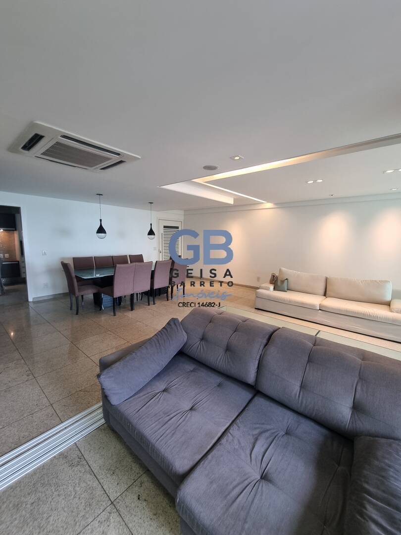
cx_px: 200
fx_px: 201
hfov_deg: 89.9
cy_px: 268
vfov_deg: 106.2
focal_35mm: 13
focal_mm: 2.2
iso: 160
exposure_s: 1/60
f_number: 2.2
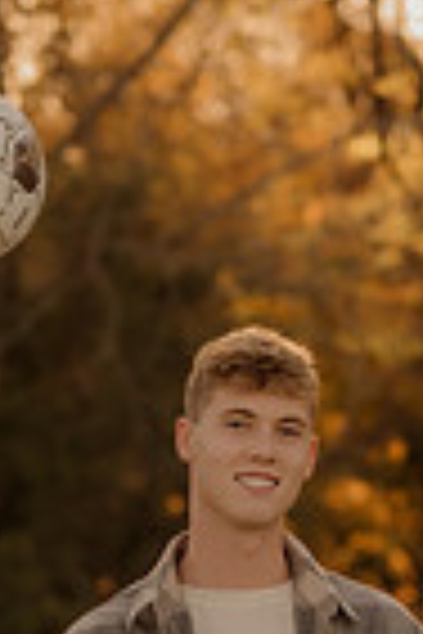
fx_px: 4230
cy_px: 692
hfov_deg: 5.7
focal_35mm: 240
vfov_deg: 8.5
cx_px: 207
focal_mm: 50
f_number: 1.8
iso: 250
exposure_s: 1/1250
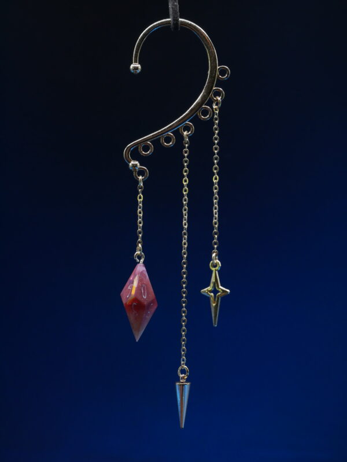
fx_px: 801
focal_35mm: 60
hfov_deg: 24.4
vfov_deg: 32.2
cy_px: 231
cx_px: 174
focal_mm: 30
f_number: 6.3
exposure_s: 1/60
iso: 800
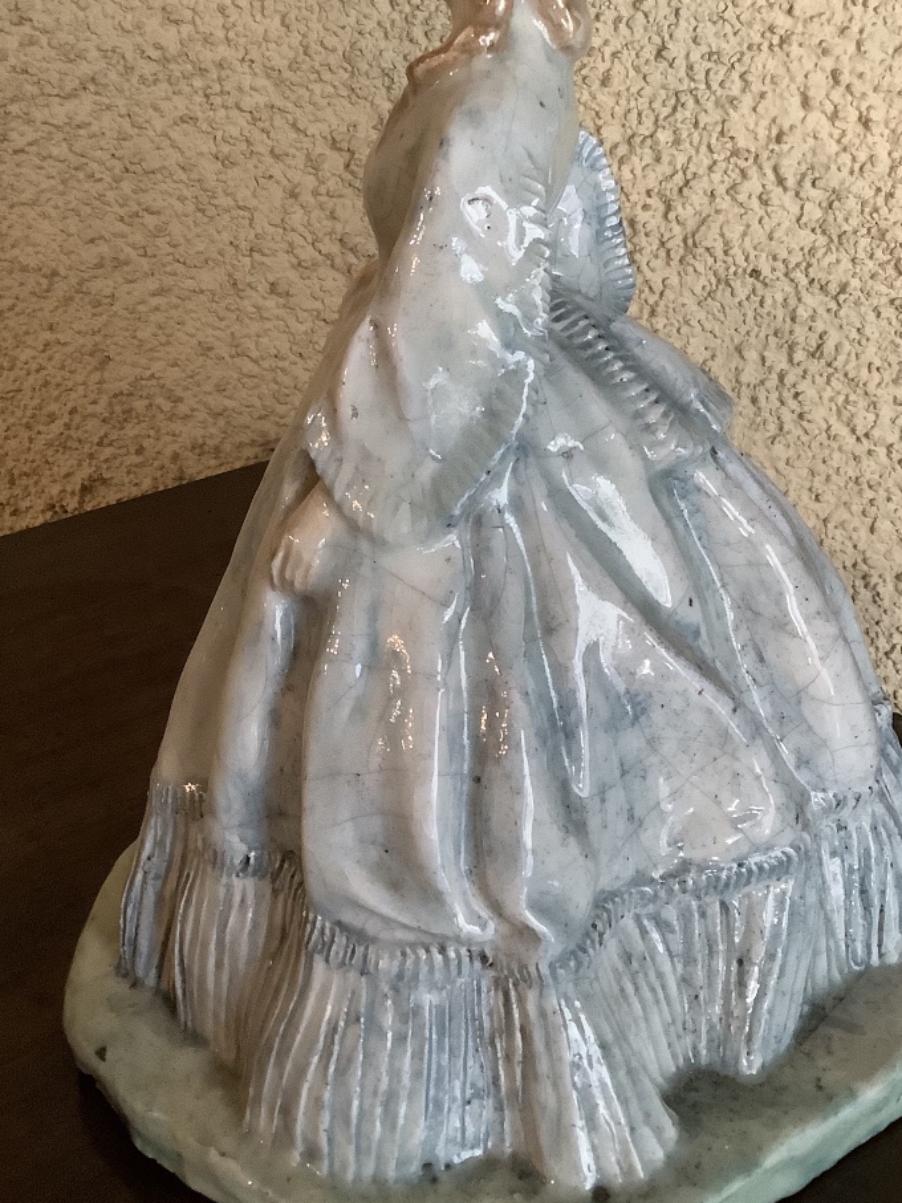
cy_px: 474
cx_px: 497
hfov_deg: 35.1
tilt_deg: -23.2
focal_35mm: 41
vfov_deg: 45.5
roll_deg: +1.4
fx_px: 1425
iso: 320
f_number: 2.4
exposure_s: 1/33
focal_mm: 3.3
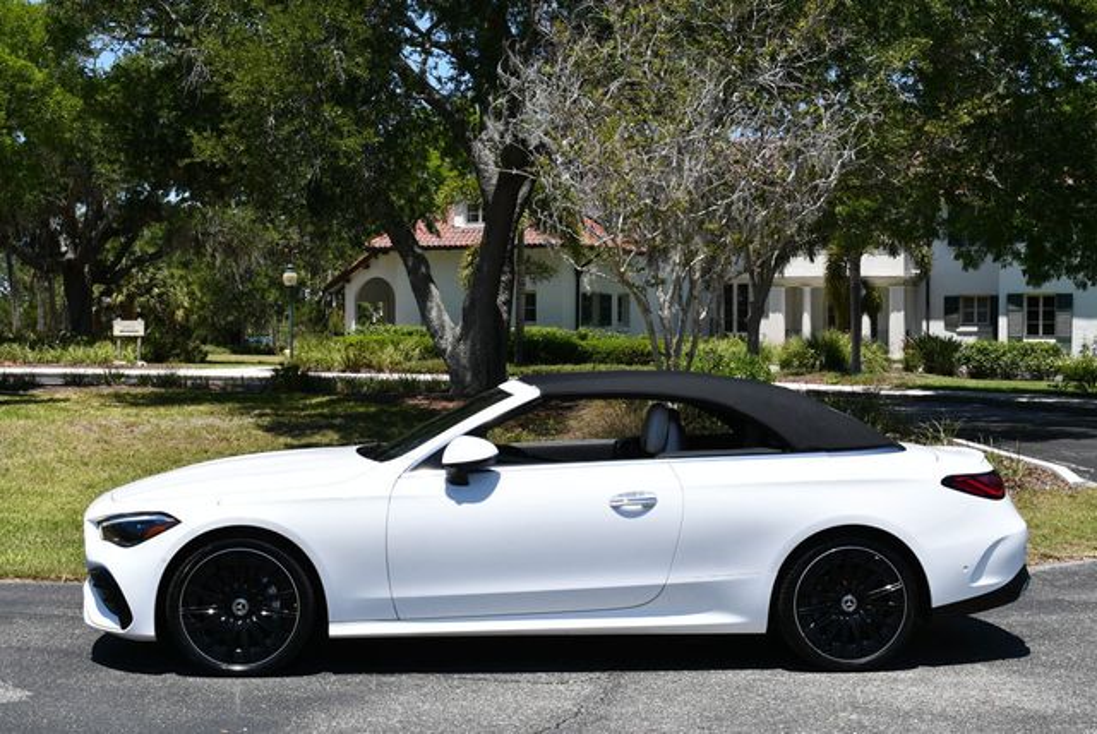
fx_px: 1586
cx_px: 548
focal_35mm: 52
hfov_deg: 38.2
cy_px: 367
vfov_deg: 26.0
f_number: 8
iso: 100
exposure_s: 1/250
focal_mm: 26
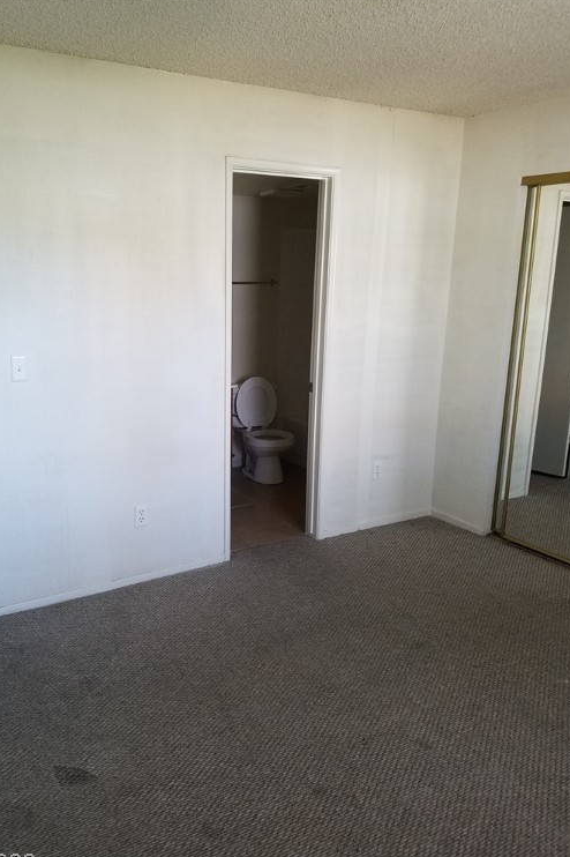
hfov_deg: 46.3
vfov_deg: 65.5
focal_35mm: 28
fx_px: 666
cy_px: 438
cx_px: 253
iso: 160
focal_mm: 4.2
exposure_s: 1/30
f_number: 1.7
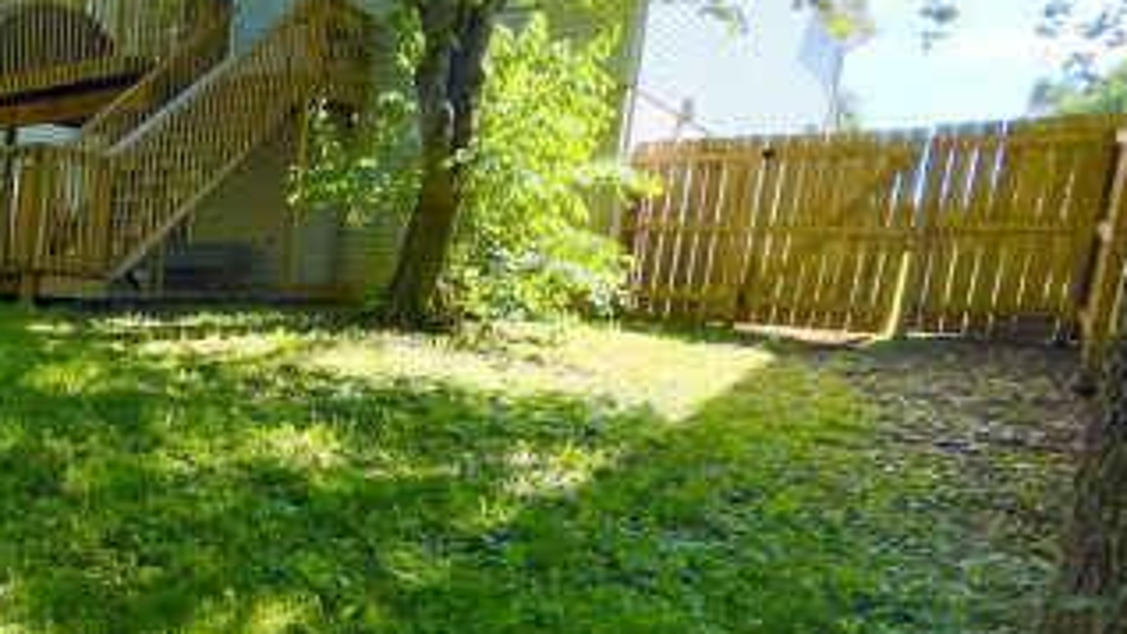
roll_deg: -3.1
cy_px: 432
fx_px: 956
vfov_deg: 36.3
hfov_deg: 50.2
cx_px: 16
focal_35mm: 32
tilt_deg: -8.1
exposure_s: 1/212
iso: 16
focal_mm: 2.22
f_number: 2.2
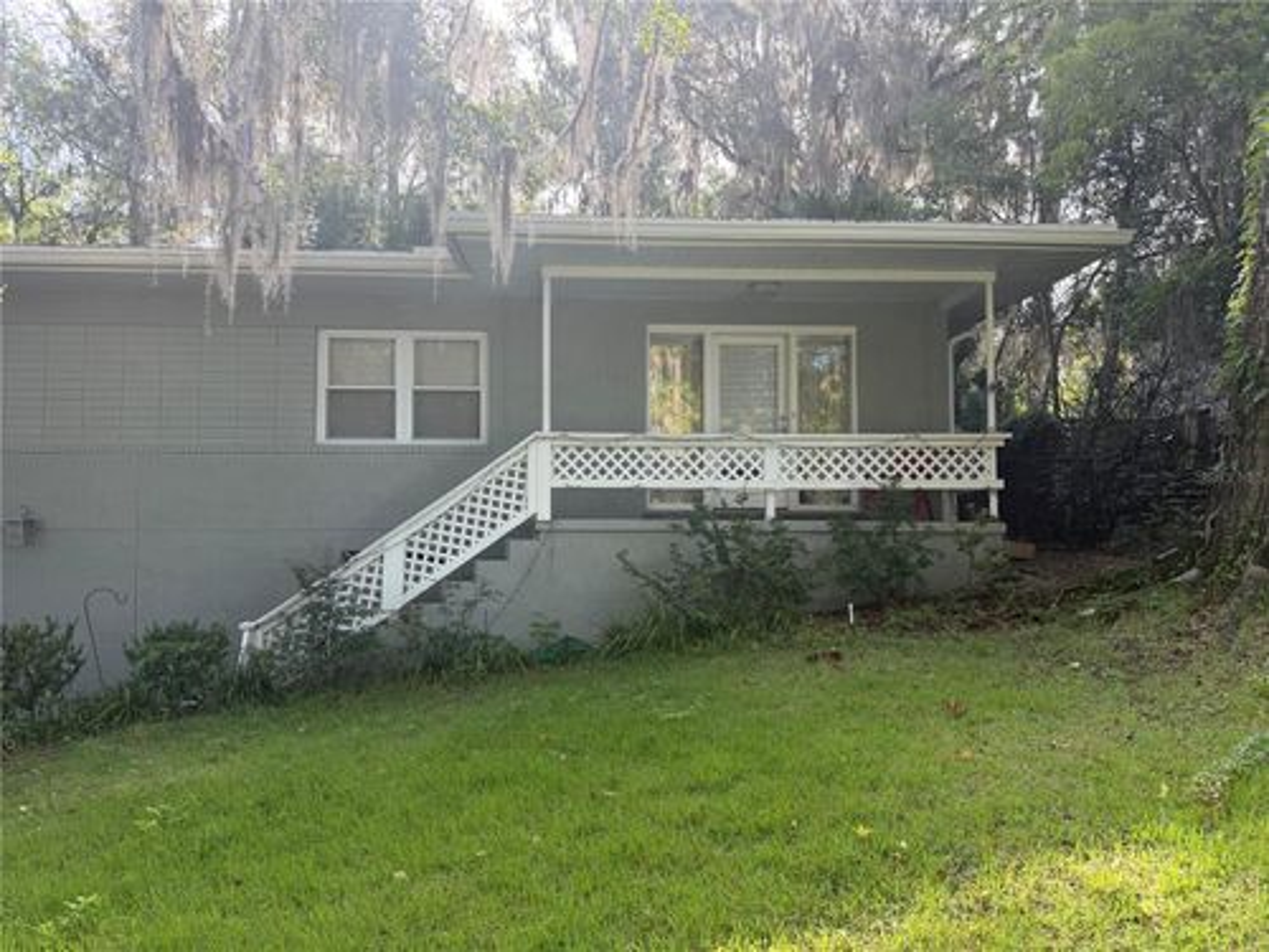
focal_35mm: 24
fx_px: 880
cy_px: 476
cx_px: 634
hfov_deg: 71.6
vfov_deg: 56.8
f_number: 1.78
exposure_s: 1/524
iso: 100
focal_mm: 6.76
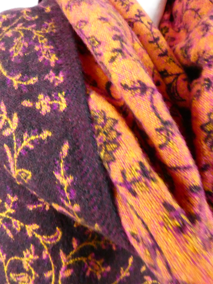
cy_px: 142
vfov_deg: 81.7
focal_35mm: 20
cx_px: 106
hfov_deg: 66.0
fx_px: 164
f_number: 7.1
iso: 3200
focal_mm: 3.6
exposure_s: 1/60
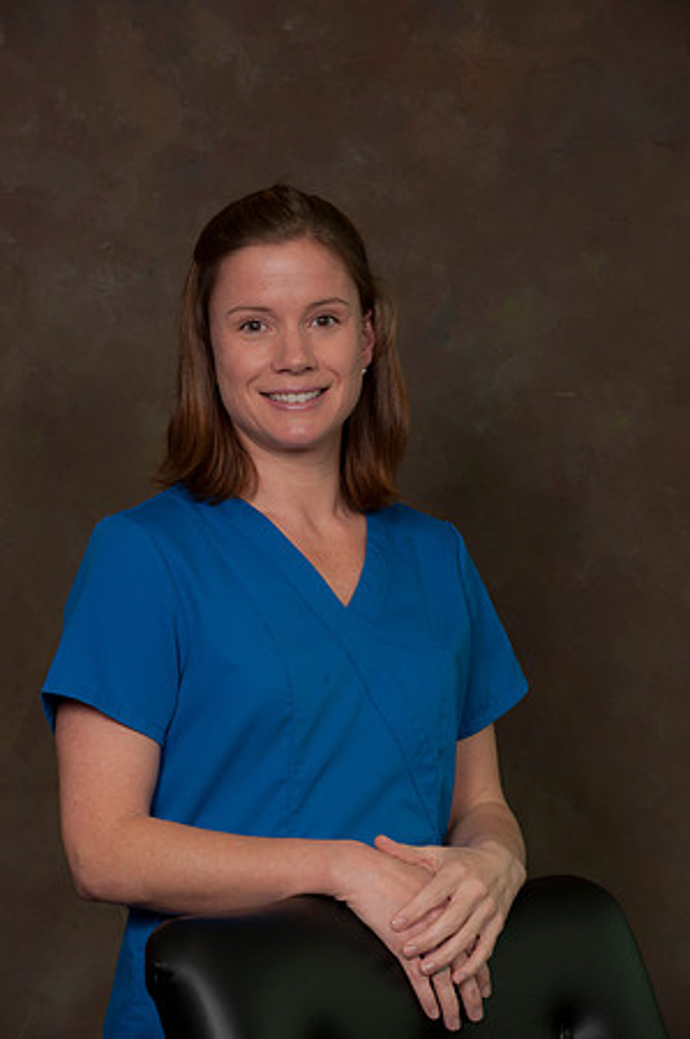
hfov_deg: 10.1
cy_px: 520
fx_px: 3890
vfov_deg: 15.2
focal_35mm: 135
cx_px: 345
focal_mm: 135
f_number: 8
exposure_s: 1/100
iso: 400
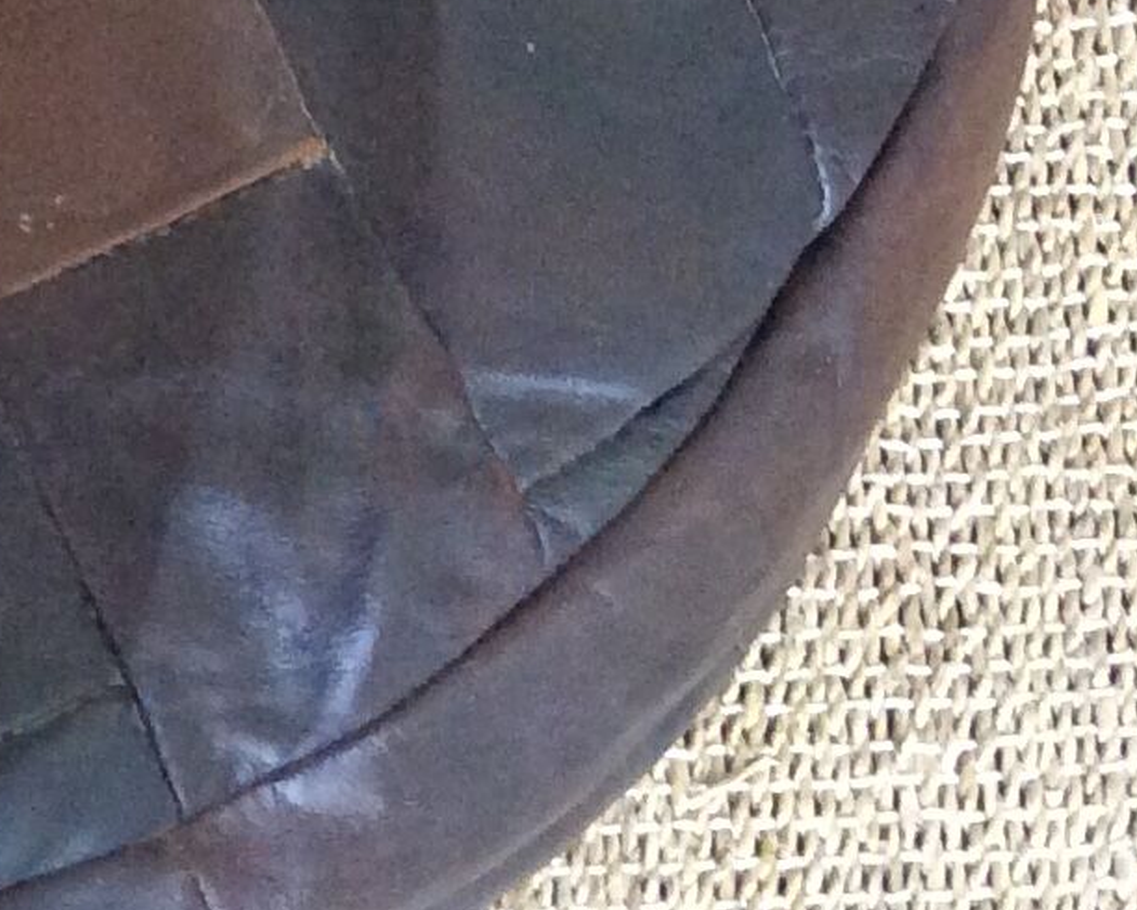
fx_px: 4443
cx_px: -682
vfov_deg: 11.3
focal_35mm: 132
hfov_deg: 13.5
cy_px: -401
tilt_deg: -73.2
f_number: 2.4
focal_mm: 3.3
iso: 200
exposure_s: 1/25
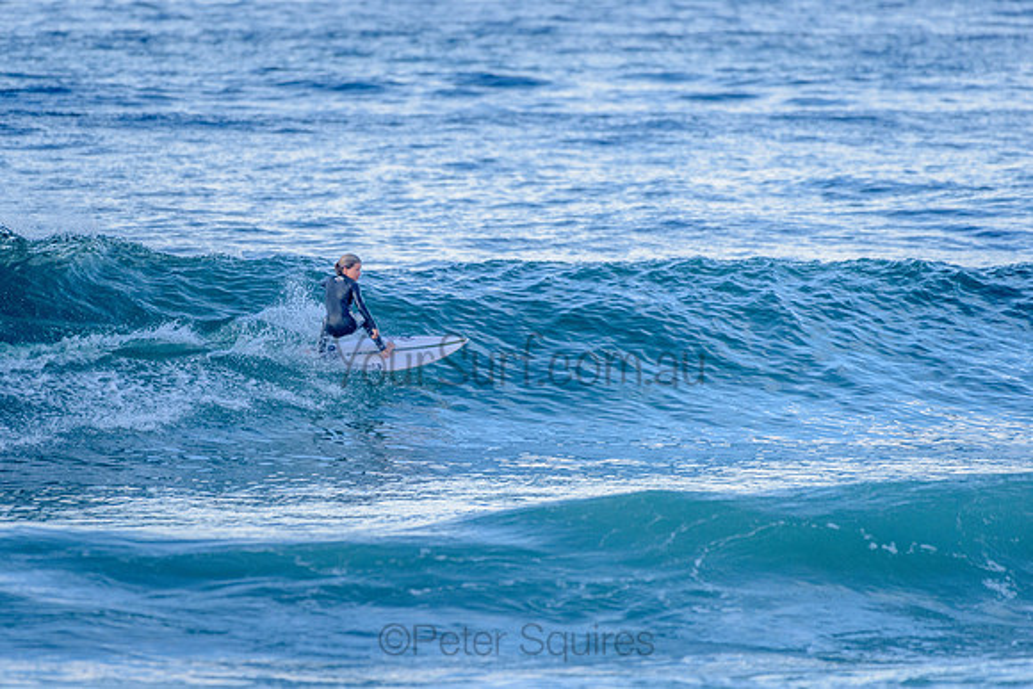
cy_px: 367
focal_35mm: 613
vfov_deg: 2.2
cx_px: 400
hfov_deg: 3.4
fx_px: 17592
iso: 560
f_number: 5.6
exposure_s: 1/1250
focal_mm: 500
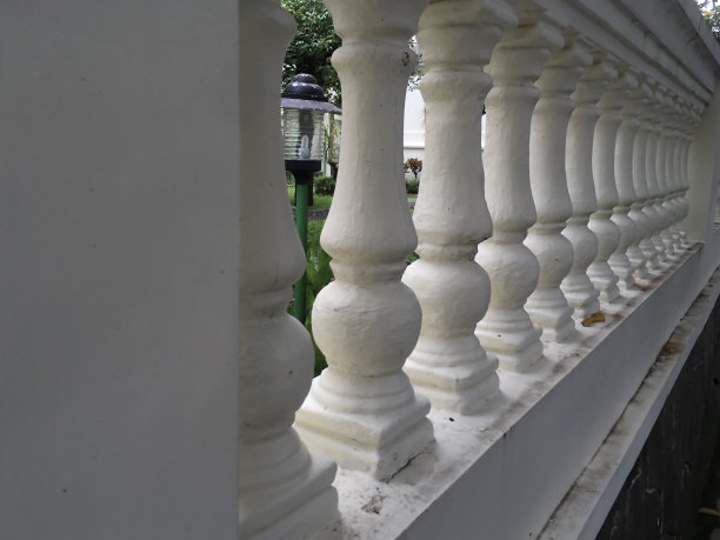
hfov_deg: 61.7
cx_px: 360
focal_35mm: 29
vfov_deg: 48.2
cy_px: 270
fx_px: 603
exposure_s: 1/167
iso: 25
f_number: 2.2
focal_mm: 4.15
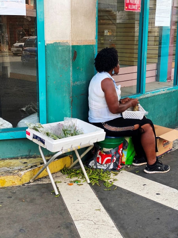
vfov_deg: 36.8
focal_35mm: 52
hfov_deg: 28.0
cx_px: 89
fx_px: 357
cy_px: 119
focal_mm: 6
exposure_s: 1/187
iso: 20
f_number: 2
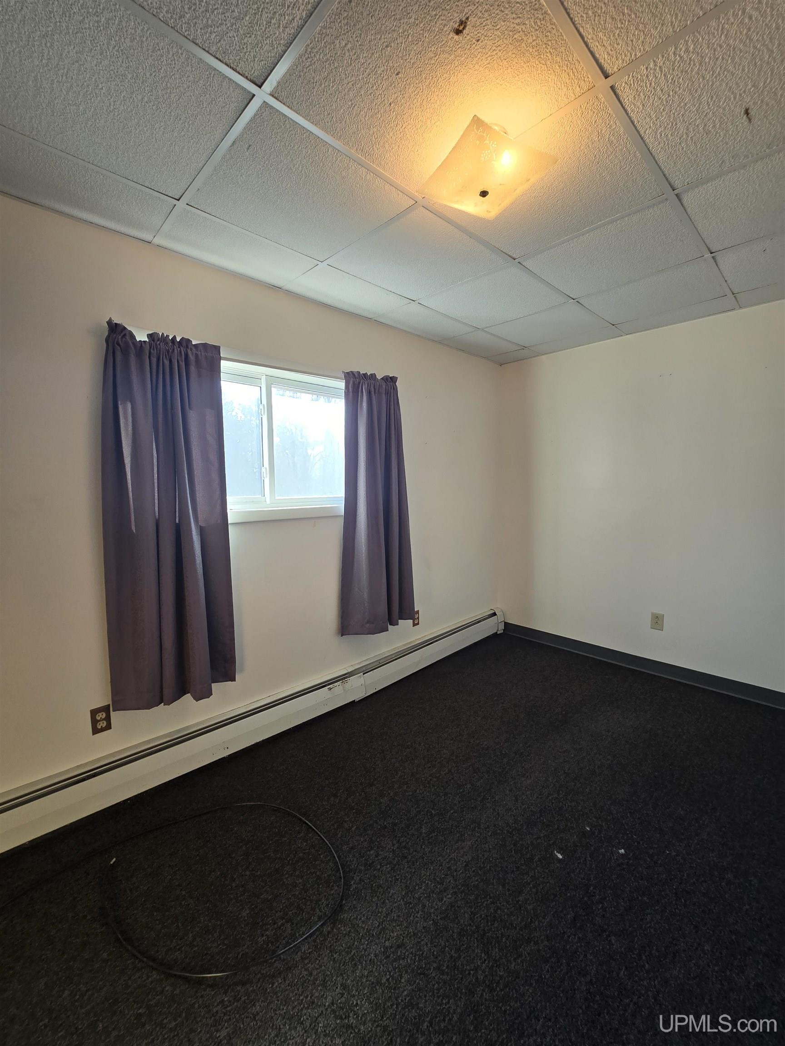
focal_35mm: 13
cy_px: 523
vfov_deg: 106.2
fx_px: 393
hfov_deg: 89.9
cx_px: 392
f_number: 2.2
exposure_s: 1/60
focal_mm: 2.2
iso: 100
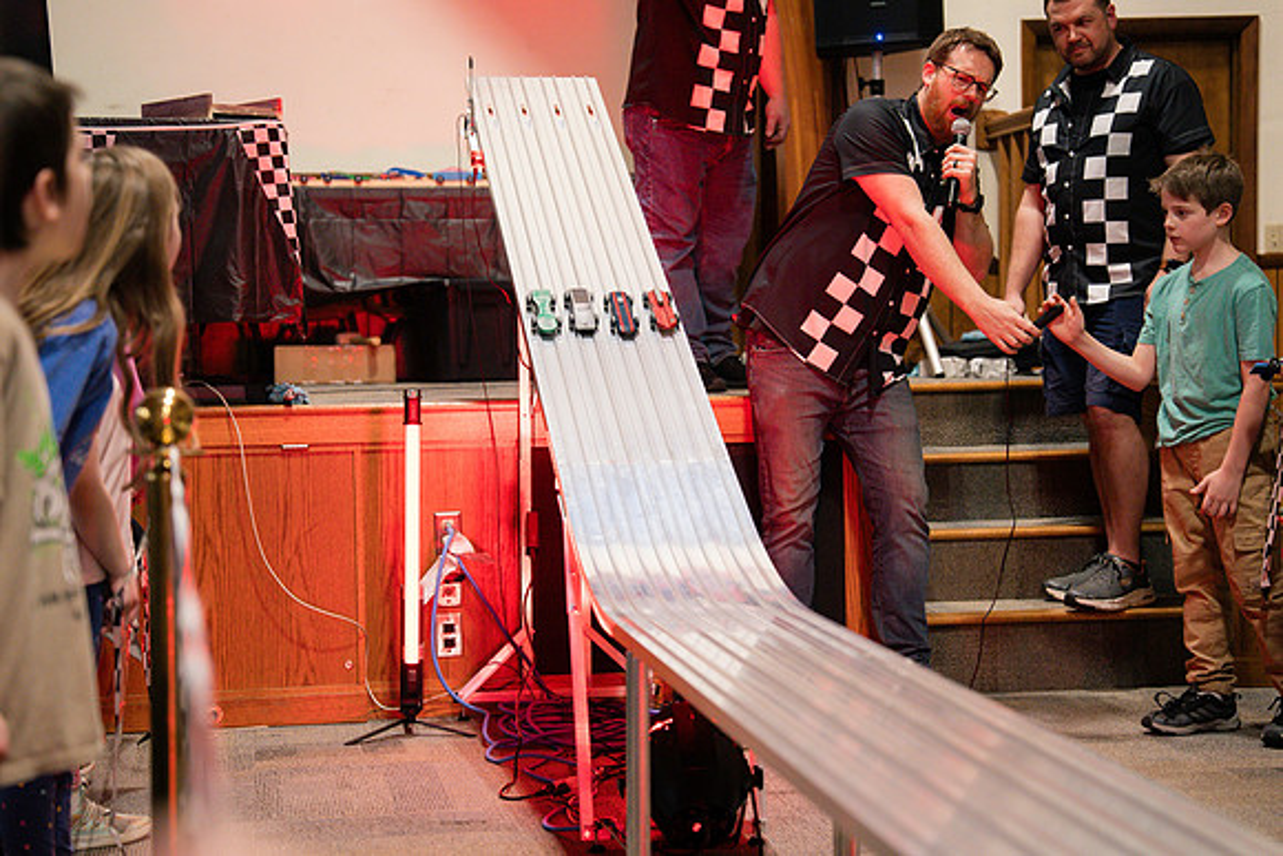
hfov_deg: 27.6
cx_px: 658
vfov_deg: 18.6
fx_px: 2608
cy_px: 428
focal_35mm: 73
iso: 2500
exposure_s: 1/320
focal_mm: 70
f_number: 2.8
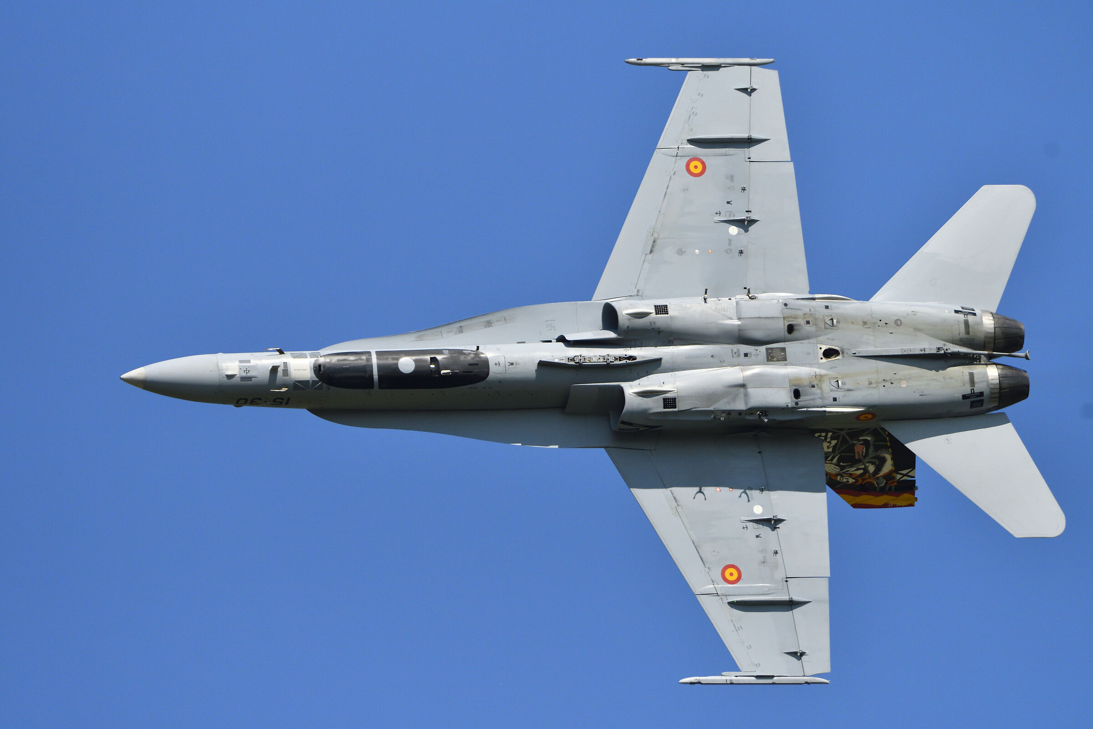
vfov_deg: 2.0
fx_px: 20948
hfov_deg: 3.0
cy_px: 364
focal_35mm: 690
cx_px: 546
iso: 1000
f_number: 10
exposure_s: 1/6400
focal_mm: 460
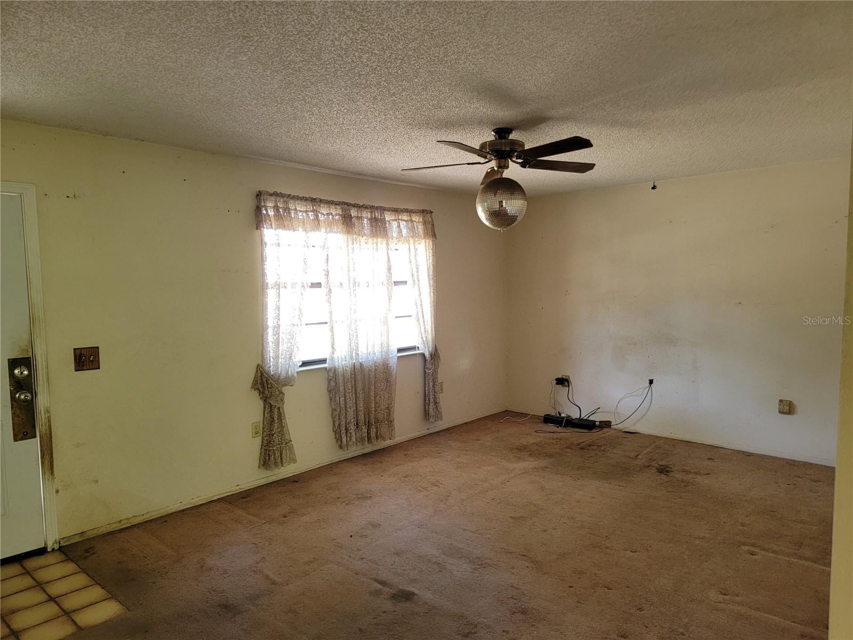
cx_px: 426
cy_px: 320
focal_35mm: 24
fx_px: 591
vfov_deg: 56.8
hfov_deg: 71.6
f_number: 1.8
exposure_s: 1/60
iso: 200
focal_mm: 6.7
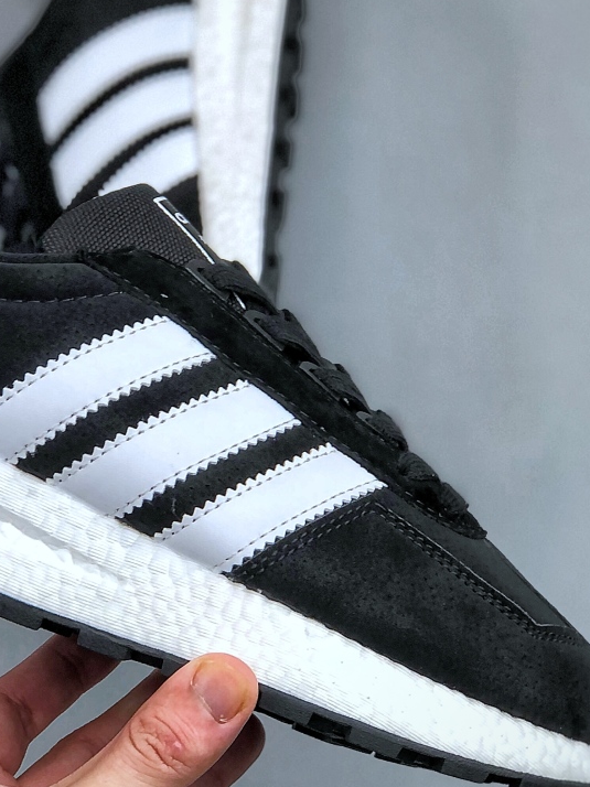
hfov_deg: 12.8
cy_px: 408
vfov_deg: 17.1
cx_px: 86
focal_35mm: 115
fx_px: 2615
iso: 40
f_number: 2.8
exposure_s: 1/99
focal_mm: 6.6
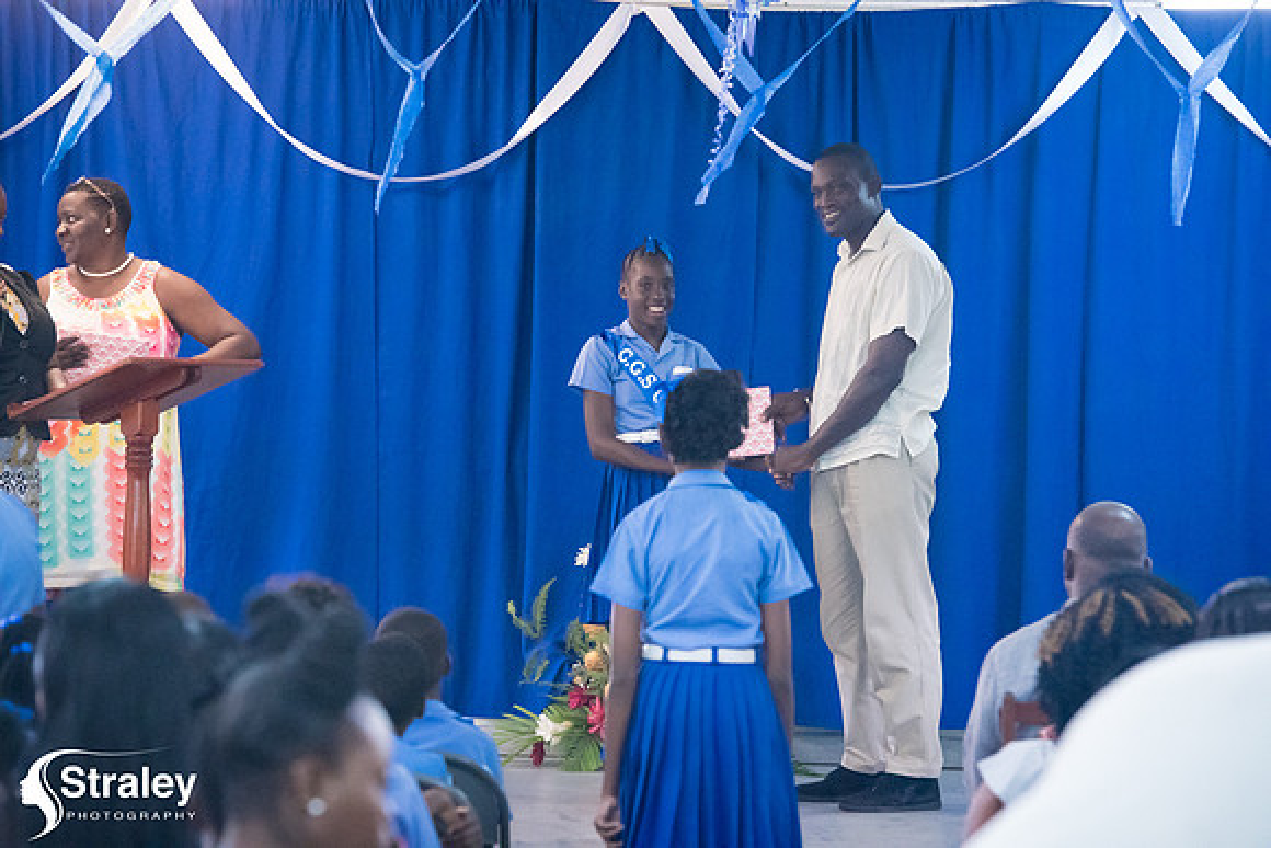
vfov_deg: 8.1
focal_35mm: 170
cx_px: 636
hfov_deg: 12.1
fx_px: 6003
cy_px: 424
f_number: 6.3
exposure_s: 1/200
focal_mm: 170
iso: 20000
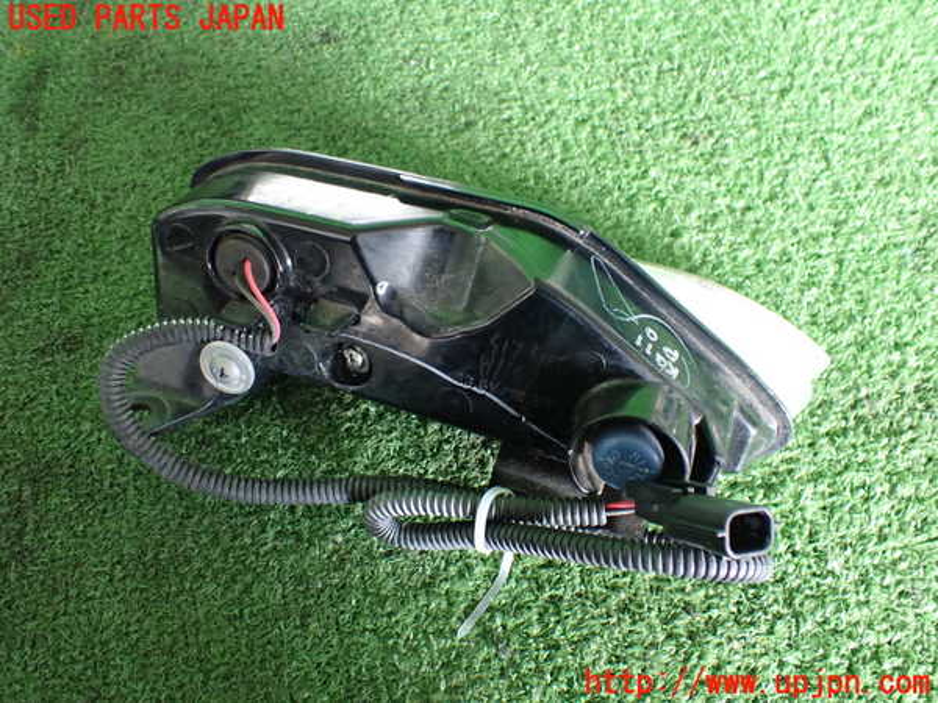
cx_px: 469
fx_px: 813
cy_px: 352
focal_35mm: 30
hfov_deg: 60.0
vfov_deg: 46.8
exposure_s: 1/60
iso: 800
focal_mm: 5.4
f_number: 2.3
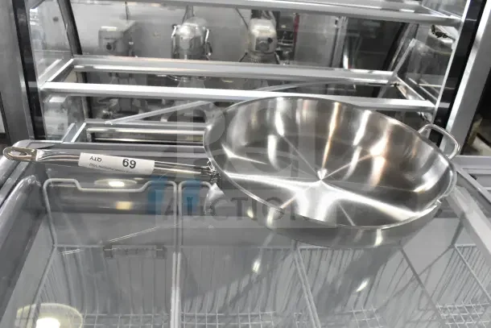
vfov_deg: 43.6
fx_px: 409
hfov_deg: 61.9
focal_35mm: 30
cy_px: 164
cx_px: 246
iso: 6400
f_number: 8
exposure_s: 1/250
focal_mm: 20
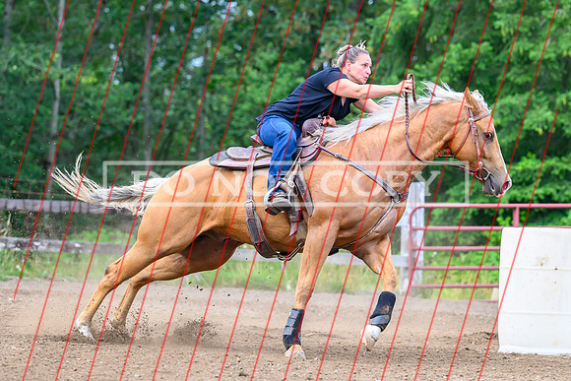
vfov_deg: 7.6
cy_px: 171
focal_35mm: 181
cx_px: 275
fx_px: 2866
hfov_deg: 11.4
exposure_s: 1/1600
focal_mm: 115
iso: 2000
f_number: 3.2
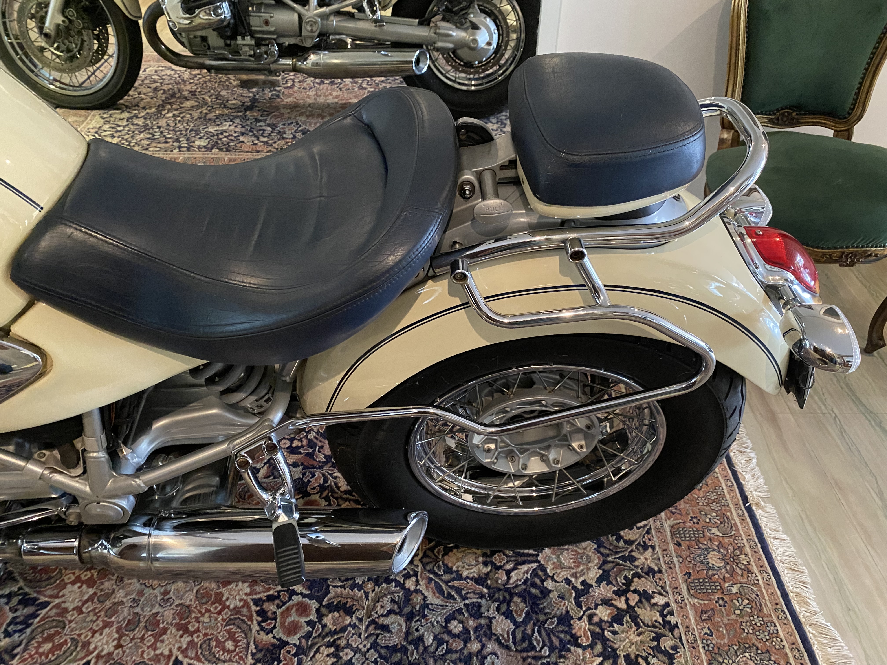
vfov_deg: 53.1
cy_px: 332
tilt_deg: -39.5
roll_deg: -1.2
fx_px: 666
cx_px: 444
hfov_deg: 67.3
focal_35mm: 26
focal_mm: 4.25
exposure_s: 1/30
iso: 800
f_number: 1.8
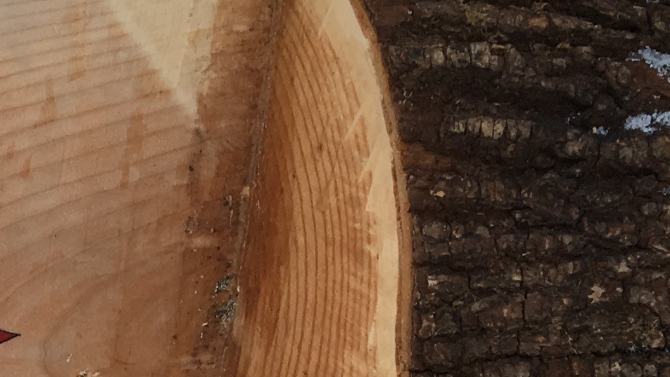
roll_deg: +1.1
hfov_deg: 17.0
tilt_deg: -36.9
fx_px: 2043
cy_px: 386
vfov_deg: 10.4
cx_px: -305
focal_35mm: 115
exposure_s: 1/120
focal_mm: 4.15
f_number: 2.2
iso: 25
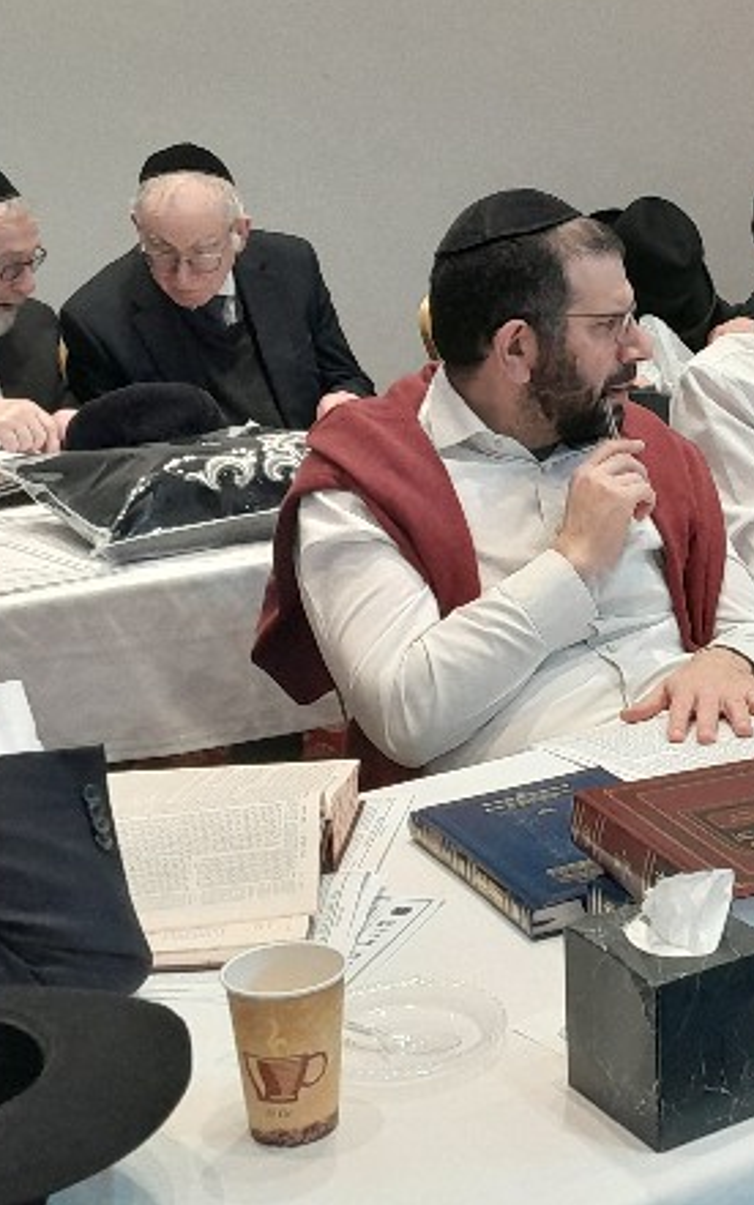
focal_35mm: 64
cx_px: 792
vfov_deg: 32.0
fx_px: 2102
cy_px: 555
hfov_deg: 19.6
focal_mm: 3.98
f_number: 1.8
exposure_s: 1/60
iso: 200
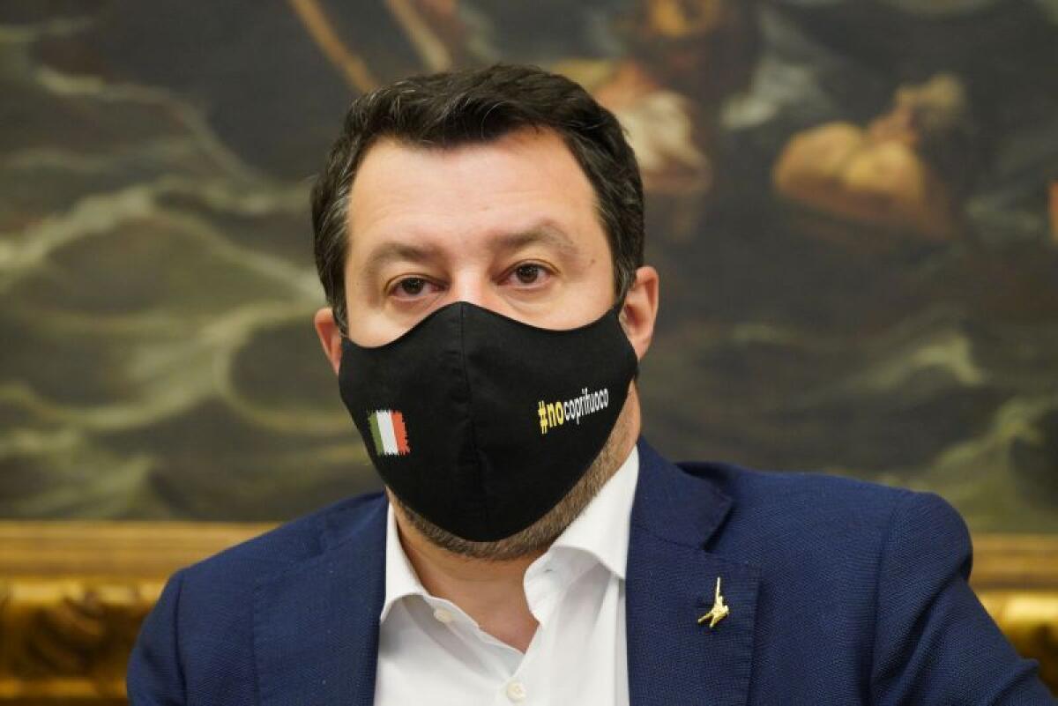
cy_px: 353
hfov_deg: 7.8
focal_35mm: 265
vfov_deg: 5.2
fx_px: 7790
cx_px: 529
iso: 6400
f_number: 5.6
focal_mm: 265
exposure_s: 1/200
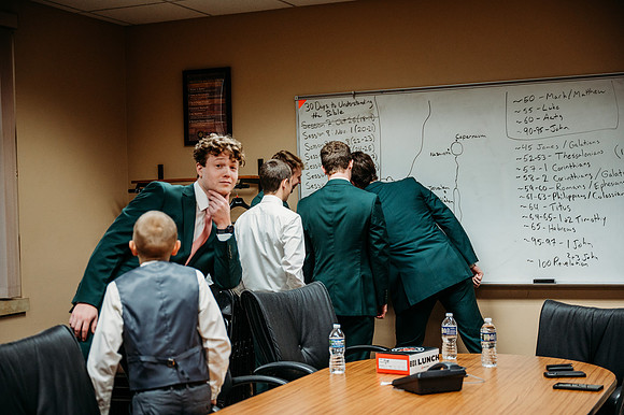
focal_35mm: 58
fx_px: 1005
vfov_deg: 23.4
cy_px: 208
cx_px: 312
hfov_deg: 34.5
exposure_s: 1/320
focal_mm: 58
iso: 2000
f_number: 2.8
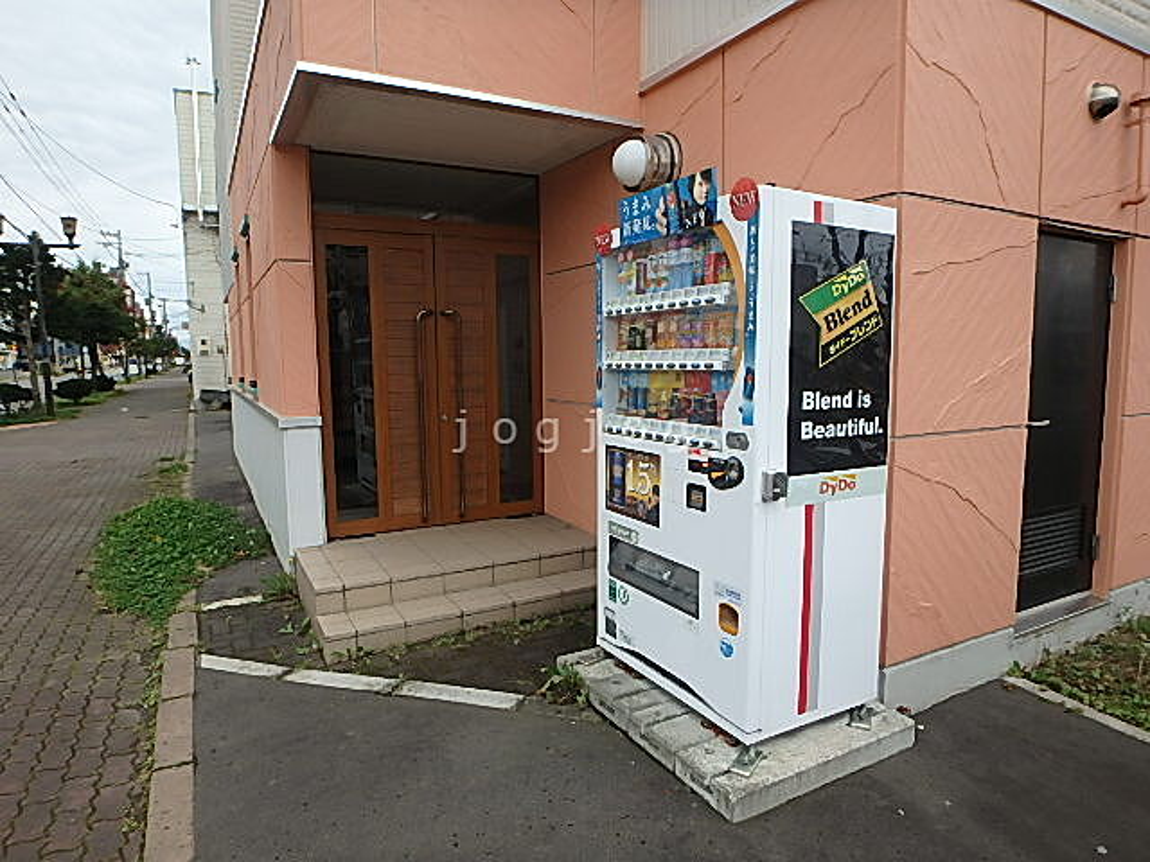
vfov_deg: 63.4
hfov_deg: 79.0
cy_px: 431
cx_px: 575
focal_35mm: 21
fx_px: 698
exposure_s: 1/125
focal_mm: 3.7
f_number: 3.5
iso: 125
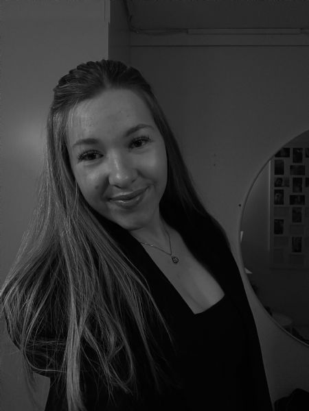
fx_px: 357
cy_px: 206
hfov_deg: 46.8
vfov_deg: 60.0
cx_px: 154
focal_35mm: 30
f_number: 2.2
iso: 80
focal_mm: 2.71
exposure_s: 1/50
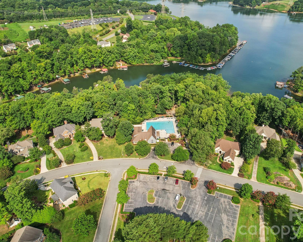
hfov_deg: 68.0
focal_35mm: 25
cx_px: 163
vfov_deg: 56.8
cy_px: 122
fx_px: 224
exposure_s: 1/200
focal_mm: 8.4
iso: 100
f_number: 2.8
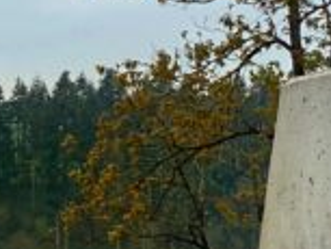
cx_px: -104
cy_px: 212
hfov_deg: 11.1
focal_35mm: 174
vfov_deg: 8.5
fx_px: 1665
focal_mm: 4.25
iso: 32
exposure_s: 1/2817
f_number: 1.8
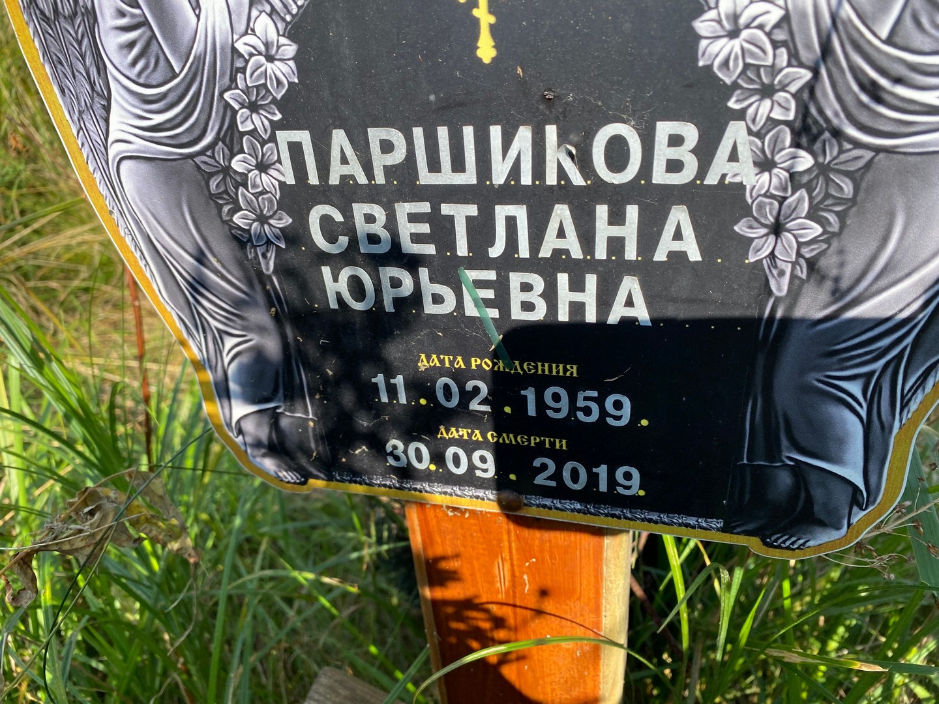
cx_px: 470
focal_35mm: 26
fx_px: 705
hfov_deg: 67.3
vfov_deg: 53.1
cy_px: 352
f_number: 1.8
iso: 32
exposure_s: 1/1016
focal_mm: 4.25
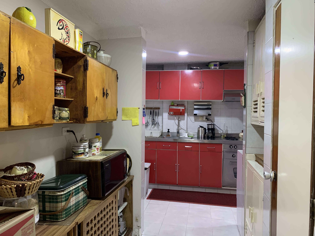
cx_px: 158
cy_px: 118
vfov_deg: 53.1
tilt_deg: -0.1
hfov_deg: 67.3
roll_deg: -0.4
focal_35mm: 26
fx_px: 237
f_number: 1.8
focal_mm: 4.25
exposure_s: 1/60
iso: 320
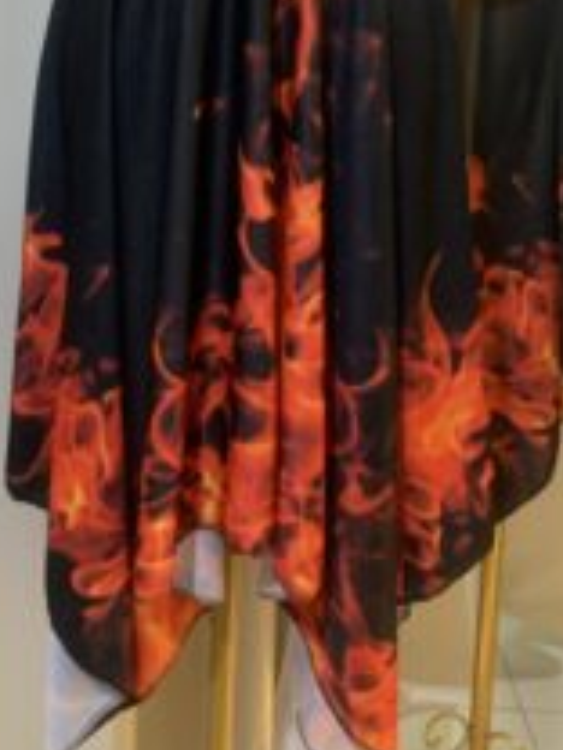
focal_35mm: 50
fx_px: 1084
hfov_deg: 29.0
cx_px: 217
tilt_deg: -10.1
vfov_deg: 35.8
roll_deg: -1.2
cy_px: 69
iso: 250
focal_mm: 4.25
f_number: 1.8
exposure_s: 1/40
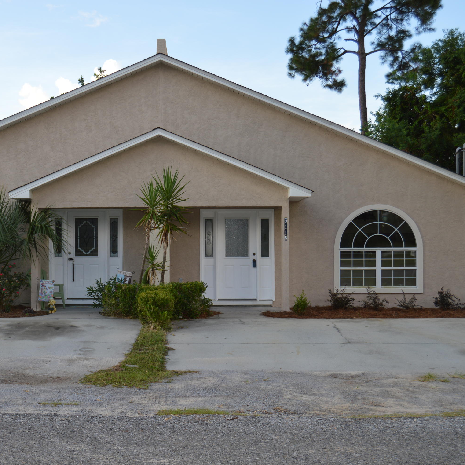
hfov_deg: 33.8
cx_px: 166
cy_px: 233
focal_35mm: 50
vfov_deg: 34.0
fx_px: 760
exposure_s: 1/200
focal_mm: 26
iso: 100
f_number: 5.6
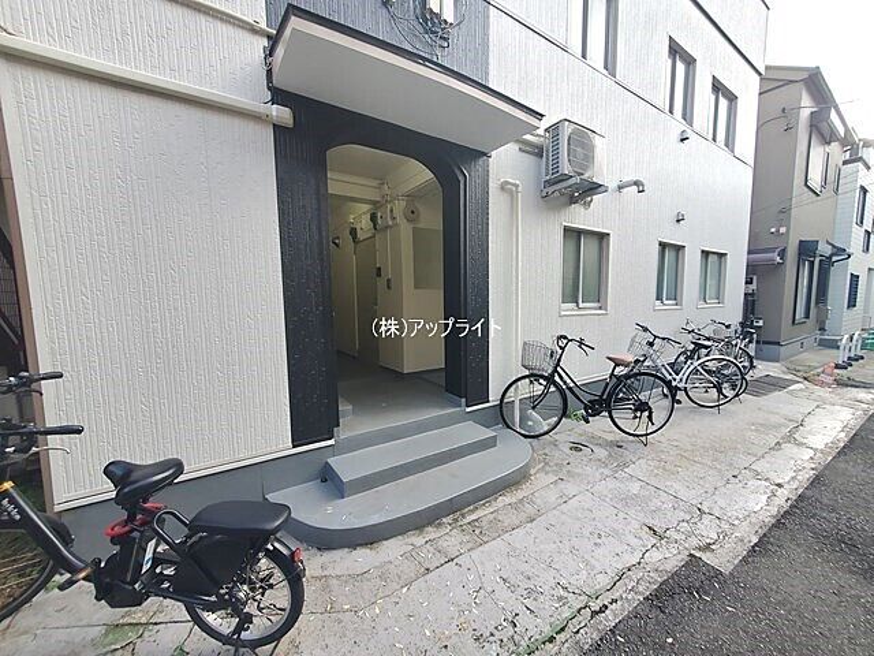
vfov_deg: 89.9
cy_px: 328
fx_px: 328
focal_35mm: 13
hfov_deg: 106.2
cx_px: 437
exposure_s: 1/100
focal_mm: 1.8
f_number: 2.2
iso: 100
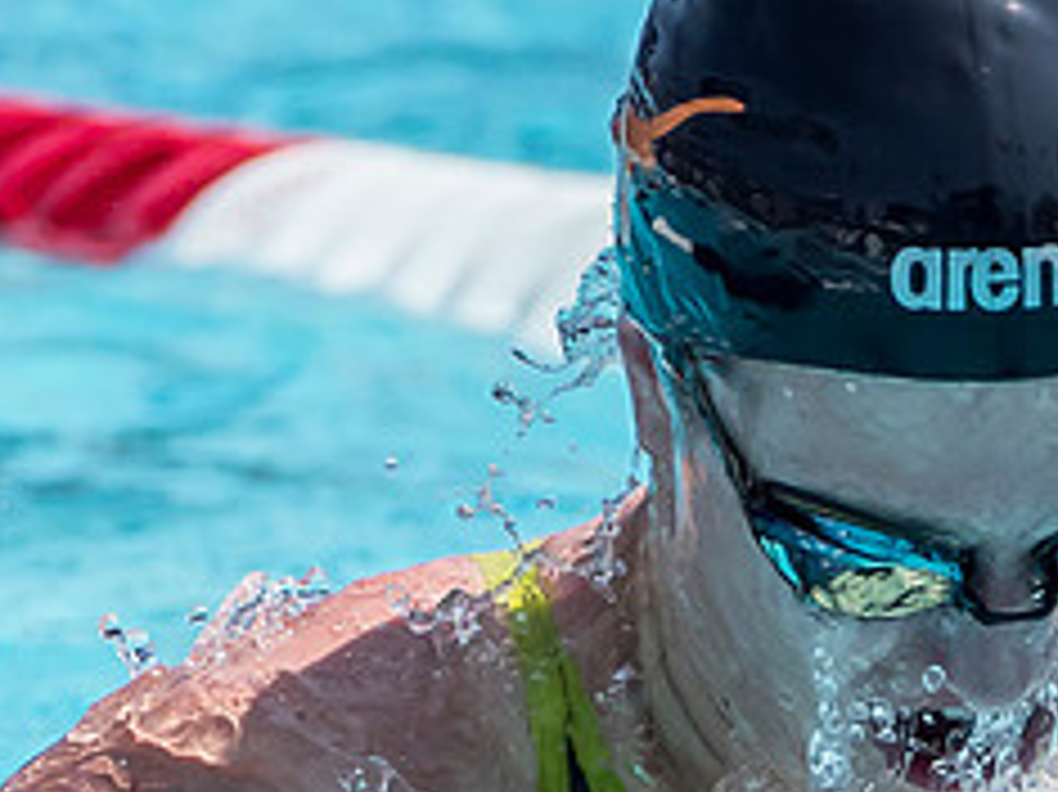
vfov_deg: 0.6
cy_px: 1015
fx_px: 73224
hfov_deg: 0.8
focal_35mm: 2397
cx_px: 876
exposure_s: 1/1250
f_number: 7.1
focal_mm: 280
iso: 250
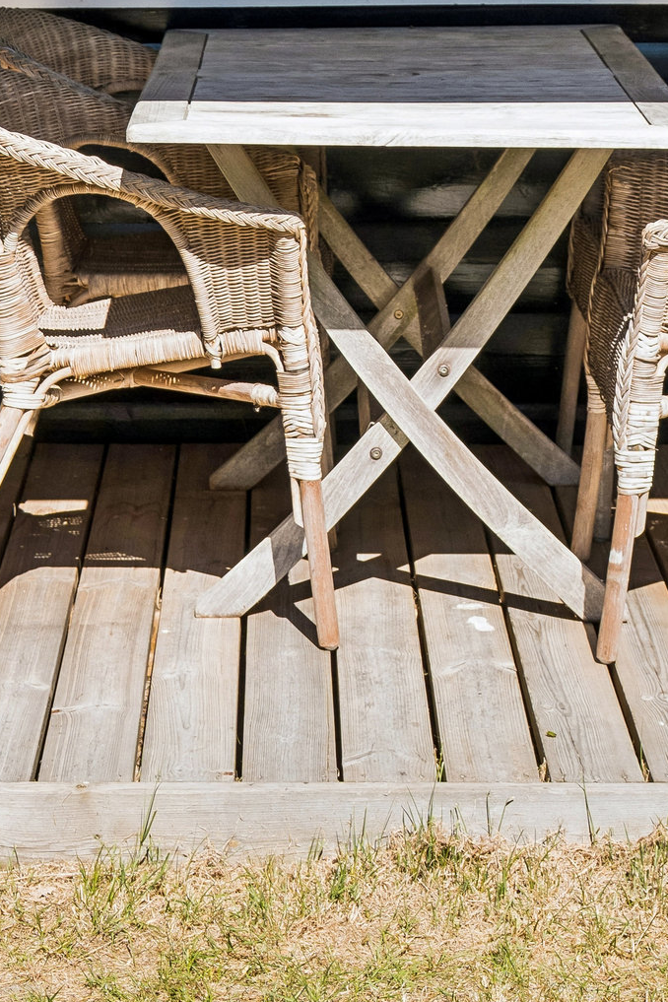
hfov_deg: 11.6
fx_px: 3284
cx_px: 293
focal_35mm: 118
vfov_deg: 16.2
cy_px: -387
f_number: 7.1
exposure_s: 1/400
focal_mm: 40
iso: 250
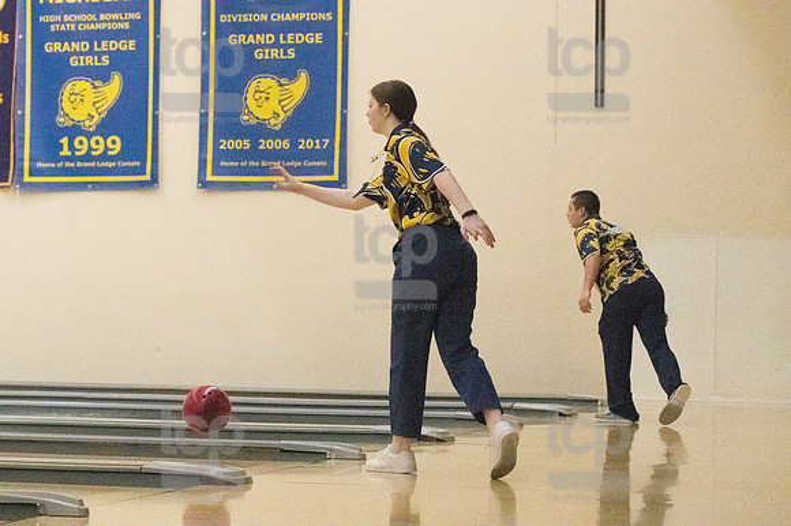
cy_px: 263
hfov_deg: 17.5
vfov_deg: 11.7
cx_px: 396
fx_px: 2569
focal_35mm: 117
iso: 10000
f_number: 4.5
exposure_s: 1/1250
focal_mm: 78
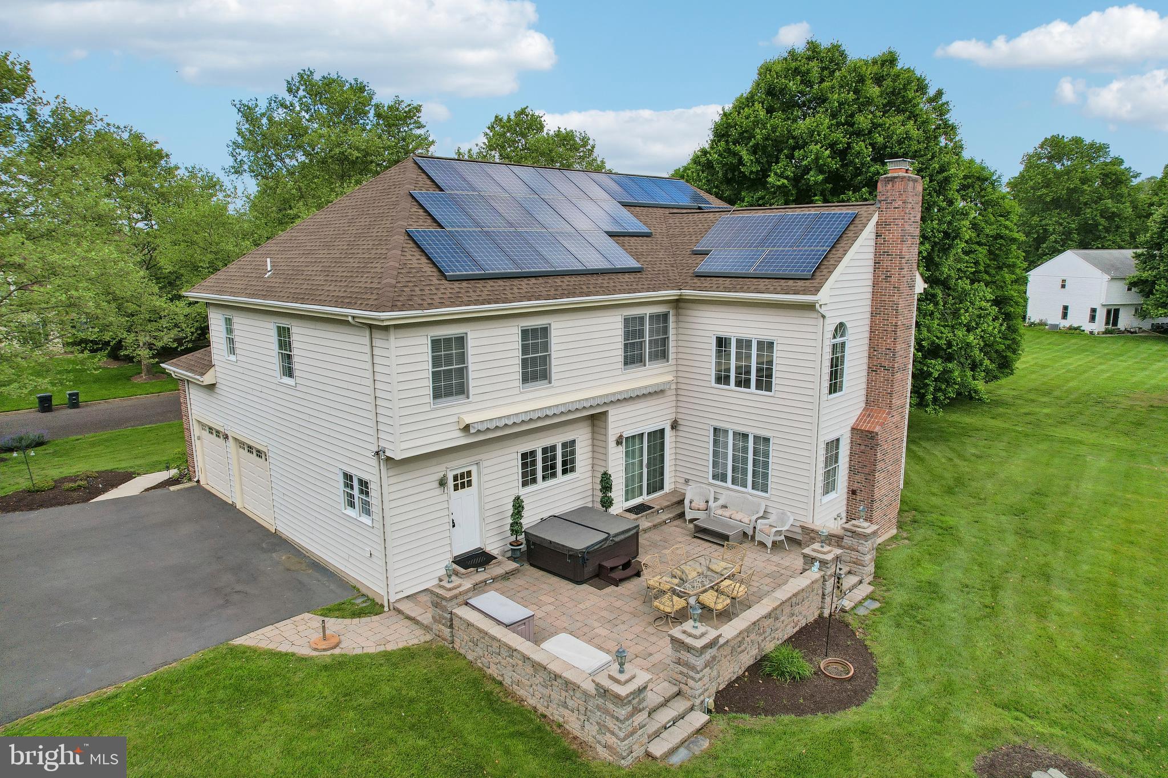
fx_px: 714
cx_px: 584
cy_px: 389
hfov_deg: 78.6
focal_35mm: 22
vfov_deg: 57.2
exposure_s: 1/2000
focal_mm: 8.4
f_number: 2.8
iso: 100
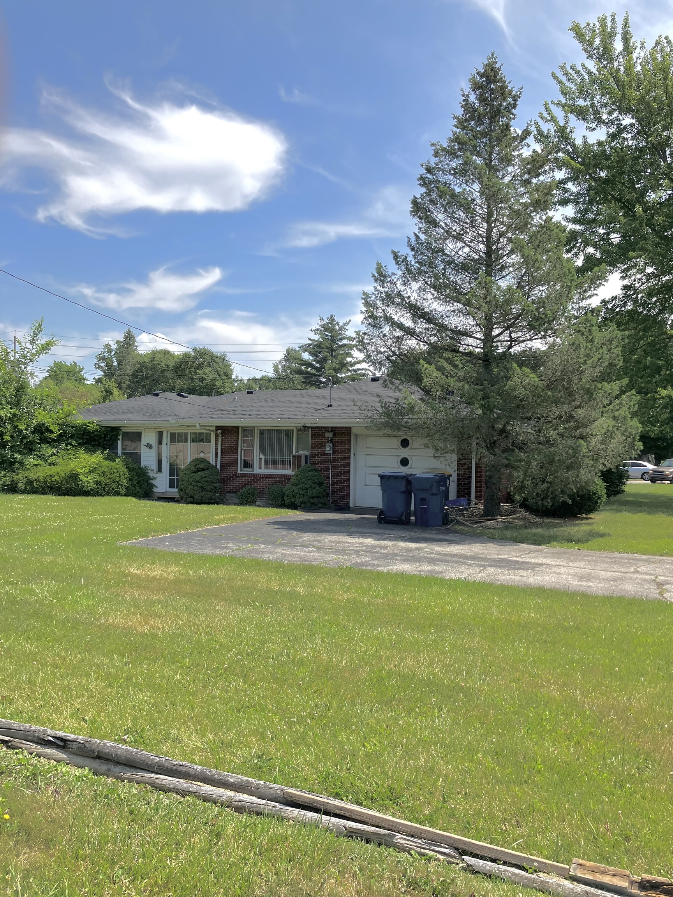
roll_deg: -1.2
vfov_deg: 63.4
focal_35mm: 28
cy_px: 448
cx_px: 336
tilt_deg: +0.7
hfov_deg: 49.7
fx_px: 726
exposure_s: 1/2024
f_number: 1.8
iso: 32
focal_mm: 3.99
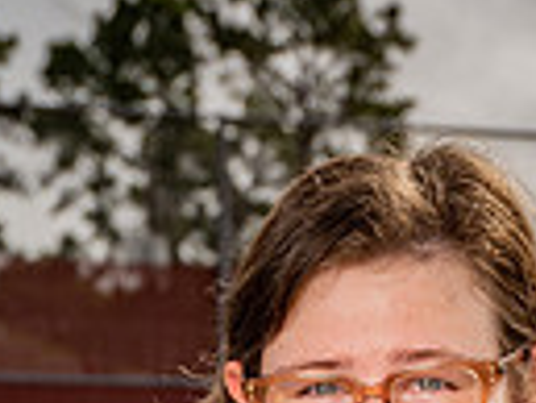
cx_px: 465
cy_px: 910
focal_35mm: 188
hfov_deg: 10.5
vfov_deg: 7.5
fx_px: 2914
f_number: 6.3
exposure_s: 1/250
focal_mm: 56
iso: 50
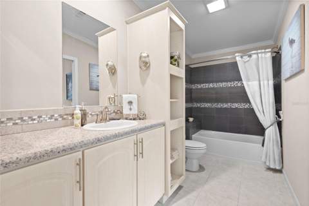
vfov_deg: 73.6
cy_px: 103
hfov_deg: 96.8
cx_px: 154
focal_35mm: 16
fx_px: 137
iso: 250
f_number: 9
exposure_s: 3.2
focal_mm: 16
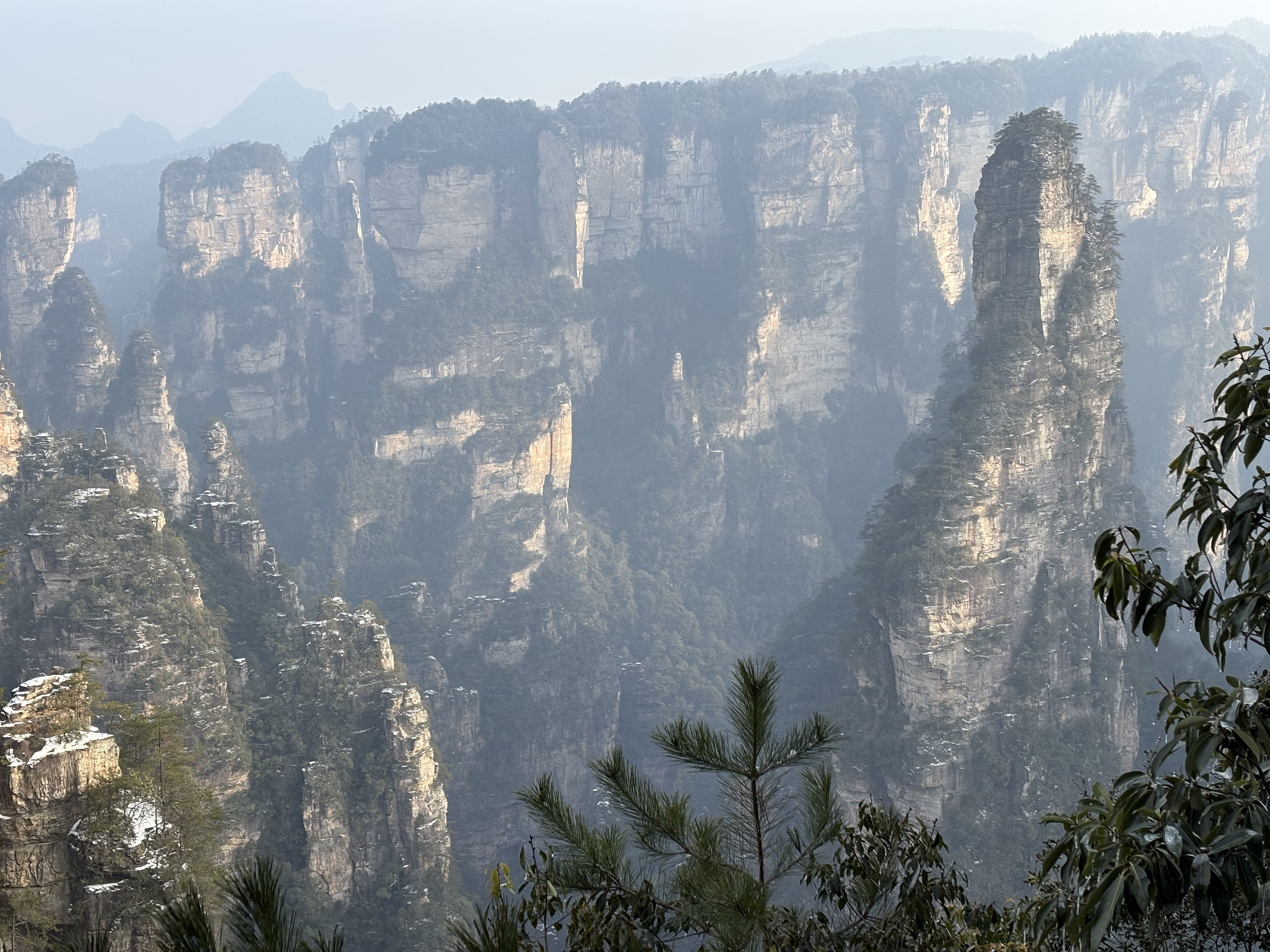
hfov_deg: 36.8
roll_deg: +1.4
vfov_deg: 28.0
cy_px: 476
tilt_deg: -9.5
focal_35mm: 52
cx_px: 635
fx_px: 1908
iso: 32
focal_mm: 5.96
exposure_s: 1/801
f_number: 1.6
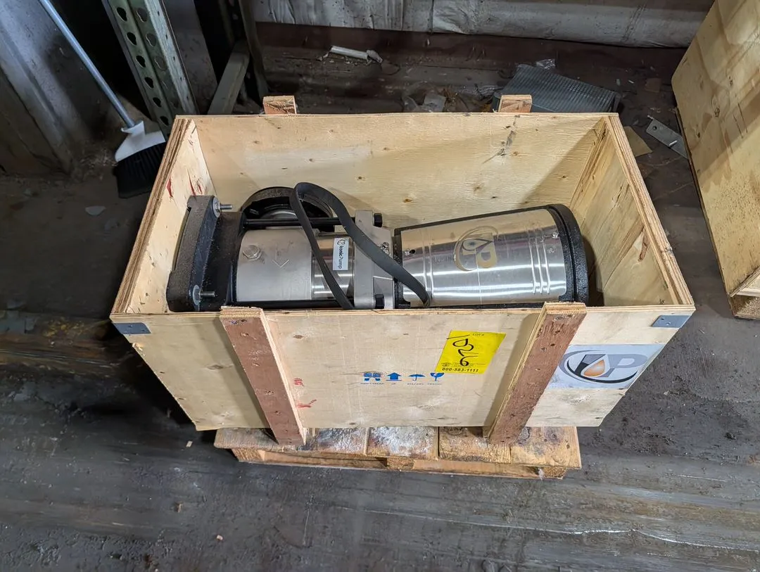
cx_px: 380
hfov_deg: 71.5
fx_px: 528
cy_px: 286
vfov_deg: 56.9
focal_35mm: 24
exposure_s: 1/312
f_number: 1.68
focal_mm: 6.9
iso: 957
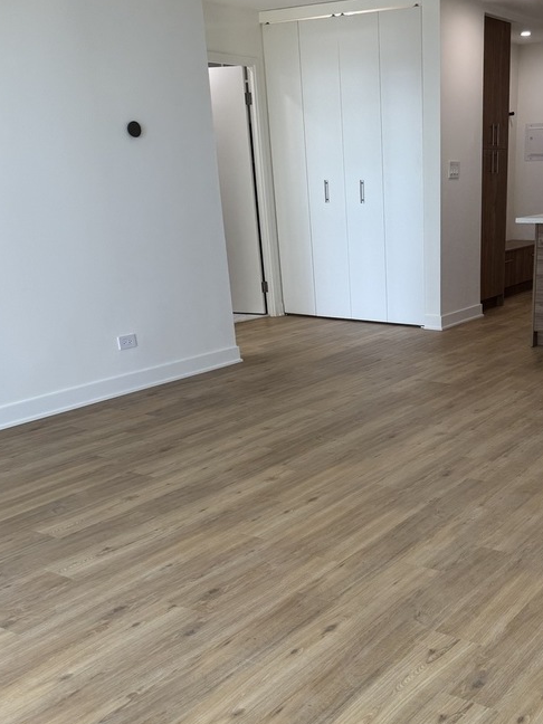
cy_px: 484
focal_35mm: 40
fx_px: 837
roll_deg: +1.4
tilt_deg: -21.4
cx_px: 421
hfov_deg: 35.0
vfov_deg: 46.1
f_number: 1.78
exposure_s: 1/120
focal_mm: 6.76
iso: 64
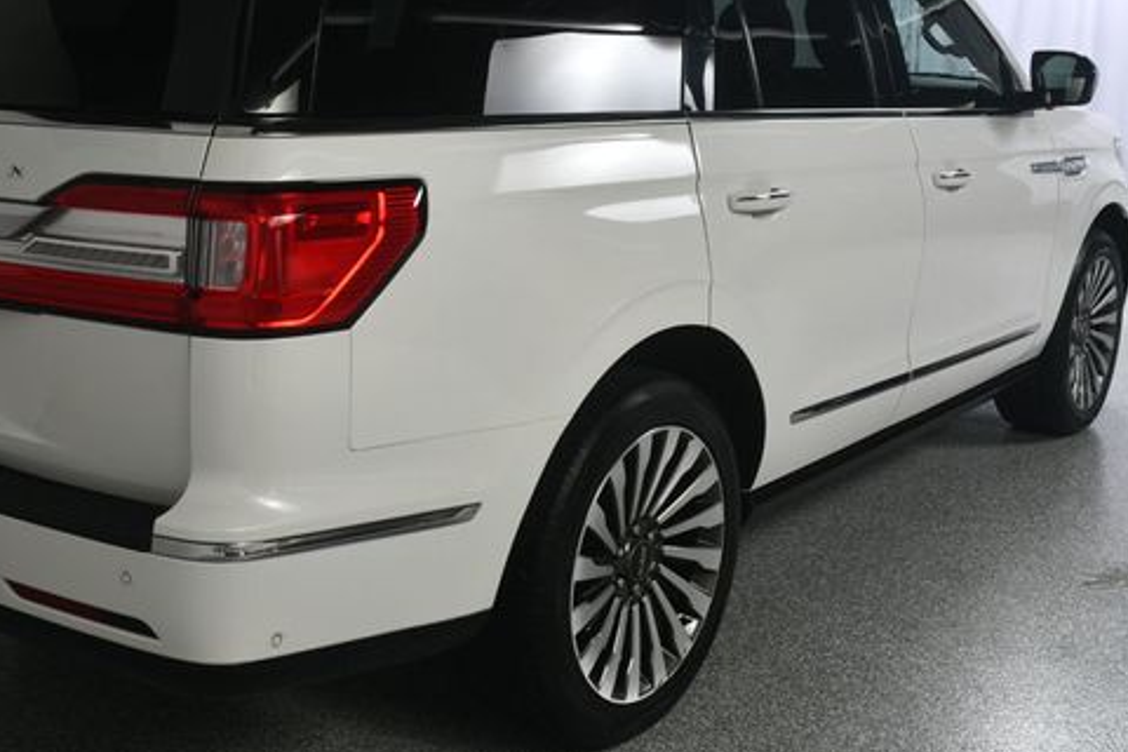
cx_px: 432
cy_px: 273
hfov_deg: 44.2
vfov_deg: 30.4
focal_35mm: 44
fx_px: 1379
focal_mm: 22
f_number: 13
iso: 100
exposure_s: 1/160
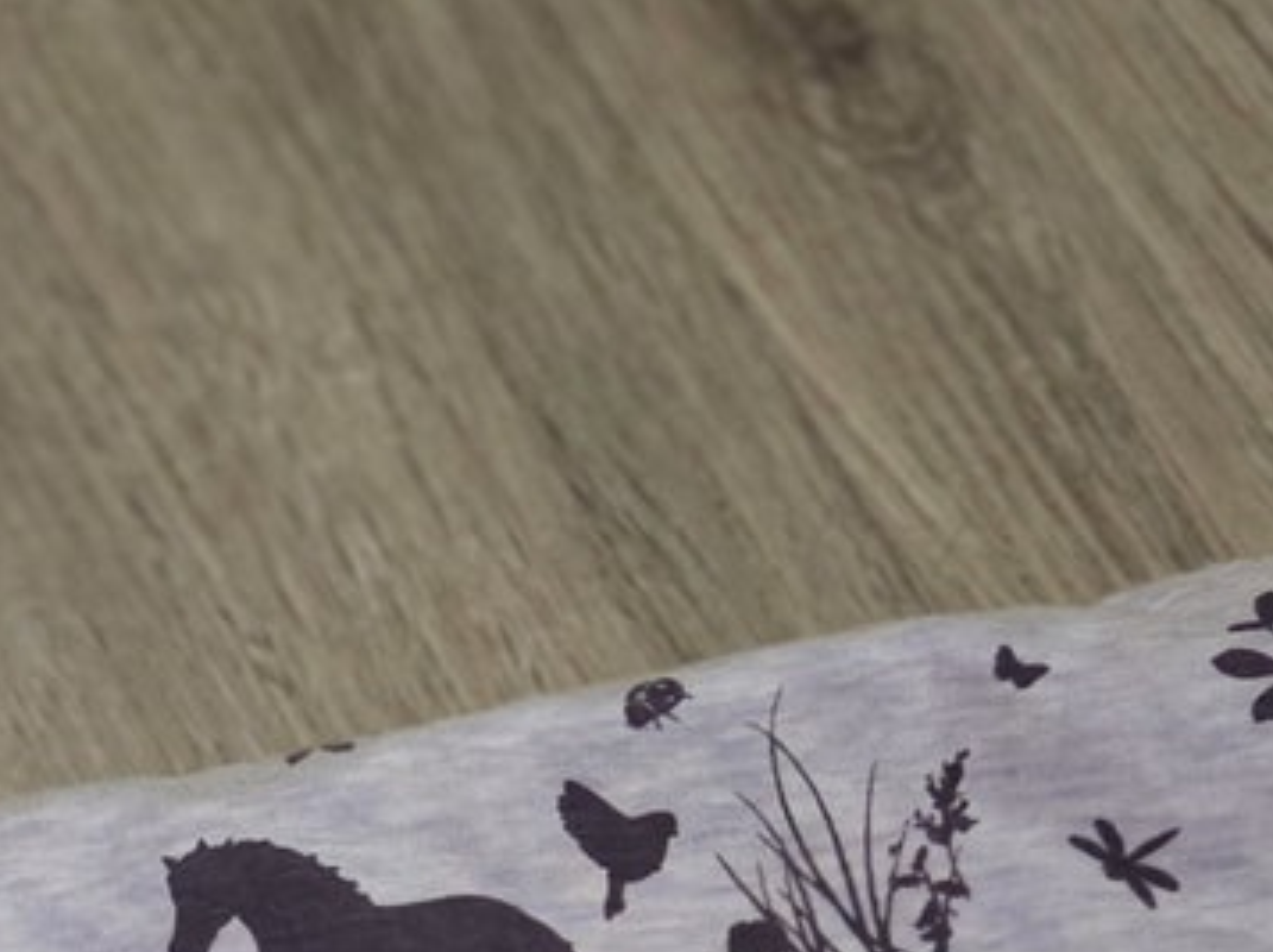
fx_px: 2939
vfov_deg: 17.1
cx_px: 175
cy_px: 1309
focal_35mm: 80
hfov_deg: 23.9
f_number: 1.8
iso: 1250
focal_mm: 5.4
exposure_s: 1/100
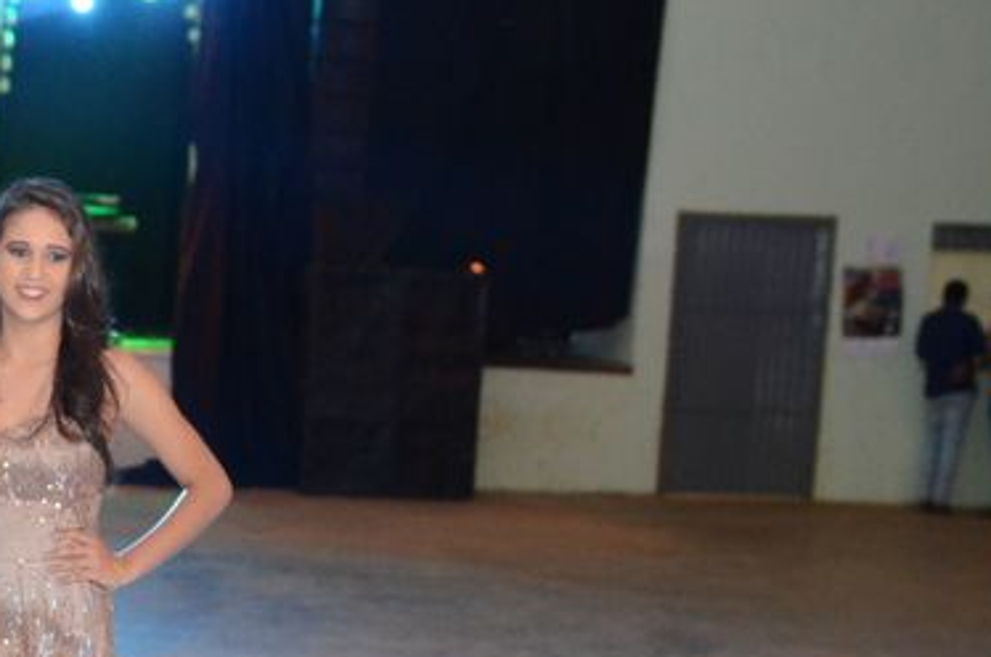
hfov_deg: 21.1
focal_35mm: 93
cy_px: 636
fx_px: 2558
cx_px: -34
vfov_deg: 14.4
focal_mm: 29
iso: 3200
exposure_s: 1/80
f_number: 2.8
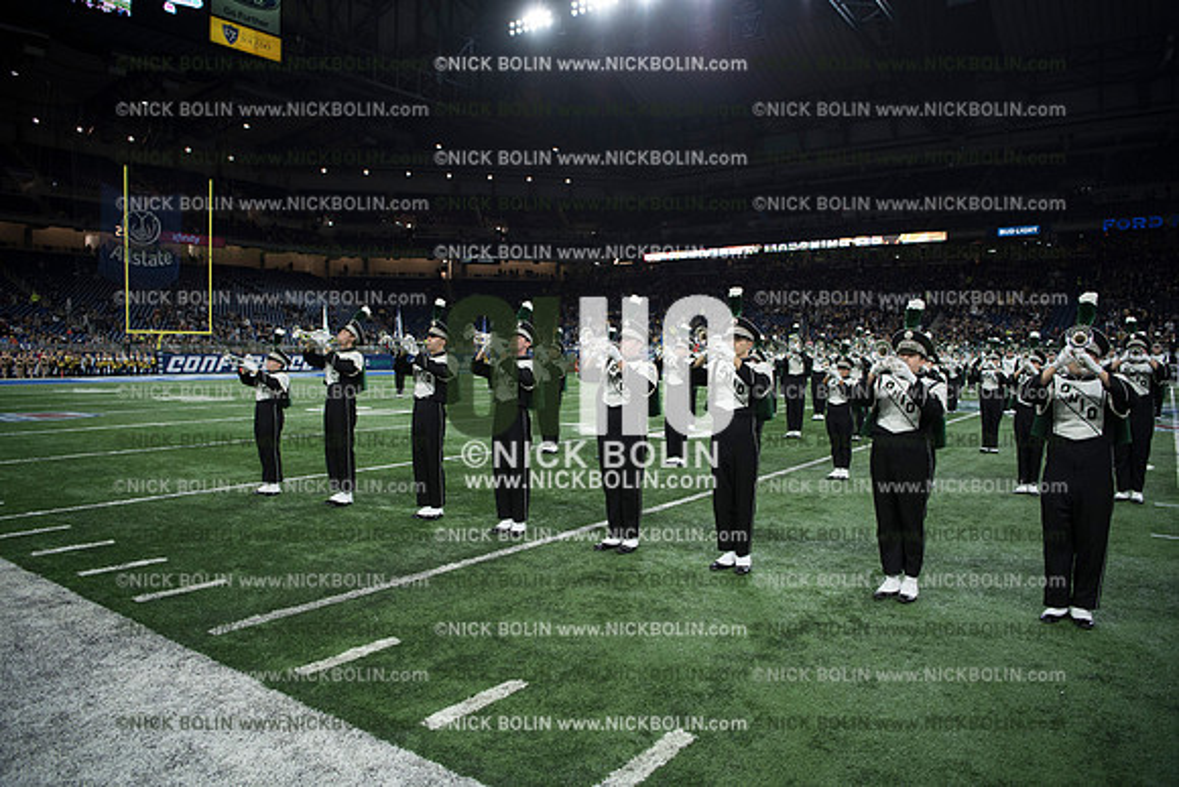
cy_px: 394
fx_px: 786
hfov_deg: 73.7
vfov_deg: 53.2
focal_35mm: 24
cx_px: 590
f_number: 2.8
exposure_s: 1/1250
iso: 1250
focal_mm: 24
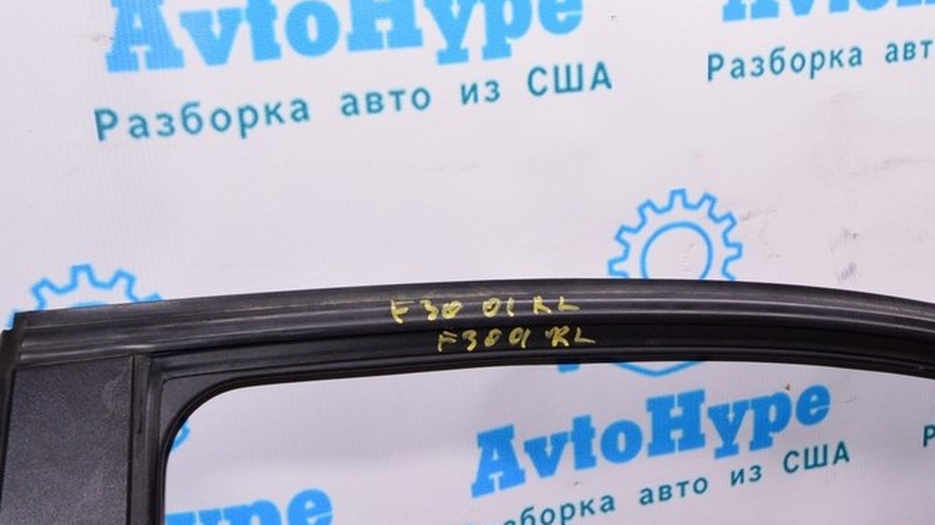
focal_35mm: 57
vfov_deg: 21.0
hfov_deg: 36.3
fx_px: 1409
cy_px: 364
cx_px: 629
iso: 1600
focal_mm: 23
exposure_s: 1/200
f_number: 8
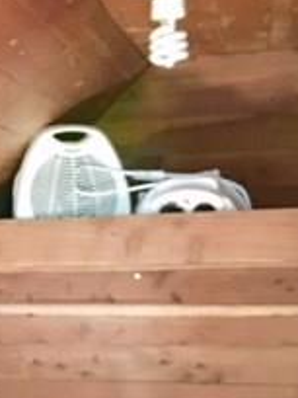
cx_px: -107
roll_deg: +1.1
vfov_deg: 21.4
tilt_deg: -3.8
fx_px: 1045
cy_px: 273
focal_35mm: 91
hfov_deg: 15.3
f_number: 2.2
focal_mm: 4.15
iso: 125
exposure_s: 1/4
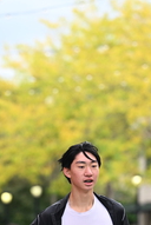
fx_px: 2163
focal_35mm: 345
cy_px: 212
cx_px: 91
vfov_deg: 6.0
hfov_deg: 4.0
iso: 640
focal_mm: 120
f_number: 2.8
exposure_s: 1/2000
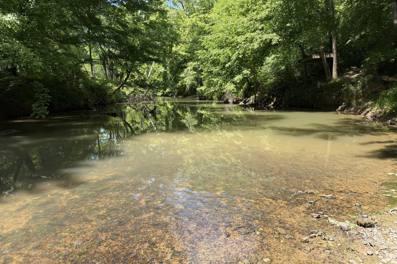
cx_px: 198
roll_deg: +2.3
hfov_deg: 71.5
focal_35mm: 25
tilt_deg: -10.7
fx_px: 276
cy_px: 144
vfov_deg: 51.2
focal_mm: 6.76
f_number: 1.78
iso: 80
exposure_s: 1/1075
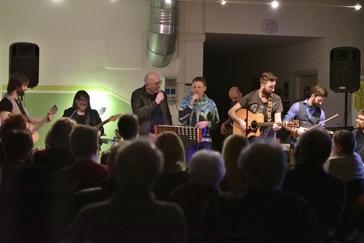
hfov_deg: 28.8
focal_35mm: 70
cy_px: 122
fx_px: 708
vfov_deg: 19.5
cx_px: 182
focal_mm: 70
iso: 3200
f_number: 2.8
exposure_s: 1/160
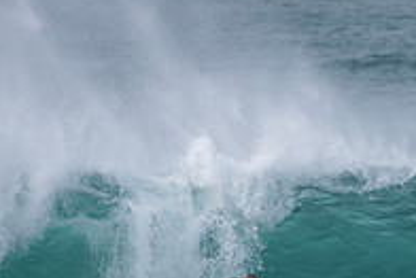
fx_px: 18421
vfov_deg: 0.9
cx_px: 340
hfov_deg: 1.3
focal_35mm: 1593
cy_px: 383
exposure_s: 1/2500
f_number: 5.6
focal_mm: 500
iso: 280
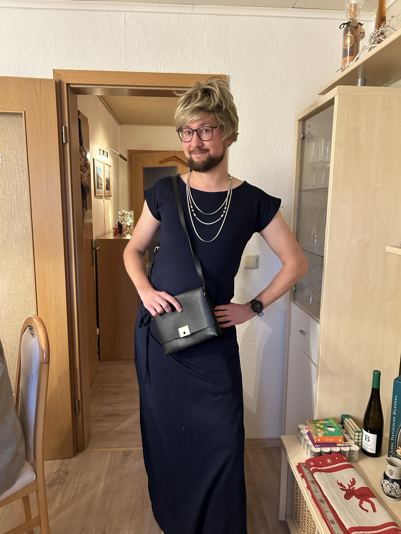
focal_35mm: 26
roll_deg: -0.6
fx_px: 402
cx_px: 200
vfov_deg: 67.3
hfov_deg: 53.1
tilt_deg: -8.6
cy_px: 267
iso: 500
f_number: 1.5
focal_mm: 5.7
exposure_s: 1/51
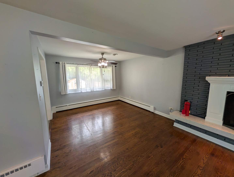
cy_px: 88
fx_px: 81
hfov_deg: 110.5
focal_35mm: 12
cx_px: 117
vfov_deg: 94.7
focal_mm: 2.02
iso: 68
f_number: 1.7
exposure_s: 1/120
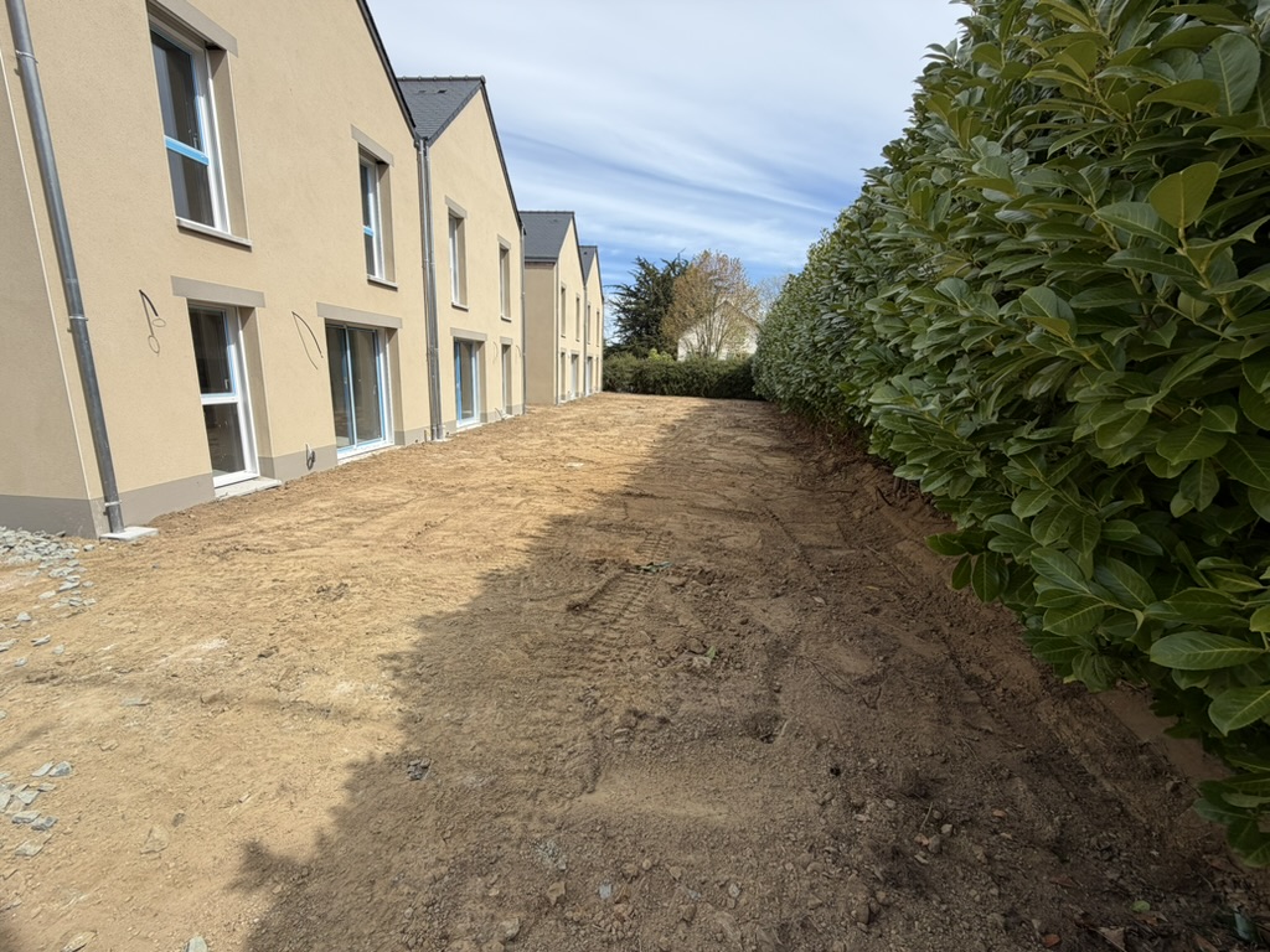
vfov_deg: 85.7
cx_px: 635
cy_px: 476
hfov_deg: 102.1
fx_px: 514
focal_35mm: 14
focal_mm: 2.22
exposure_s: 1/770
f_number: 2.2
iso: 25
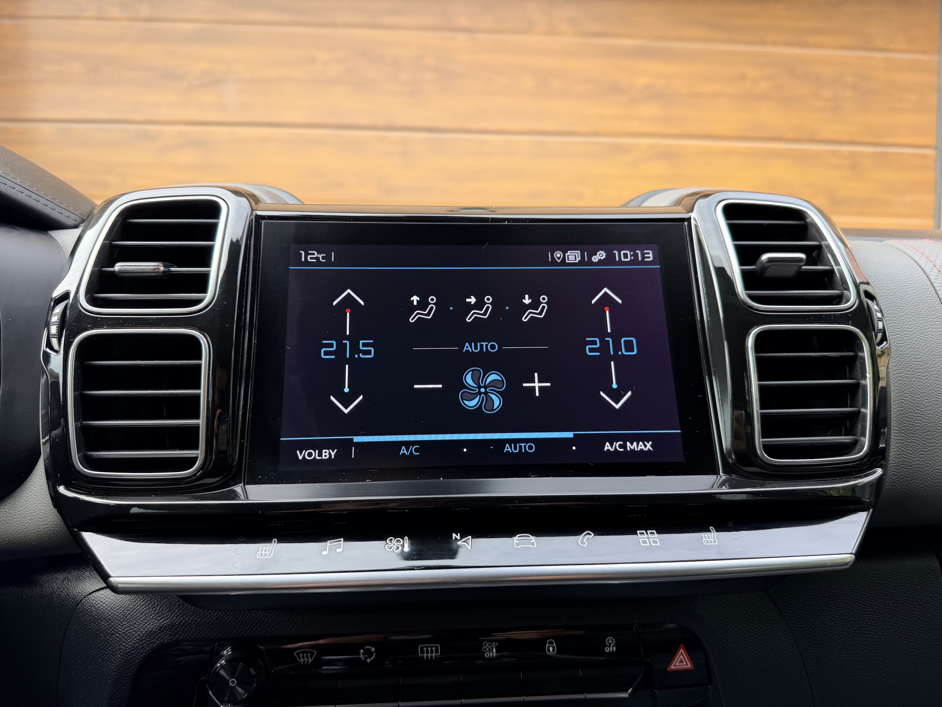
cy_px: 354
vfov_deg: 56.8
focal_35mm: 24
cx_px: 471
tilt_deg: -3.0
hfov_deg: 71.6
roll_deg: -0.4
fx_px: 653
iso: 80
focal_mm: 6.76
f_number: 1.78
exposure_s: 1/121
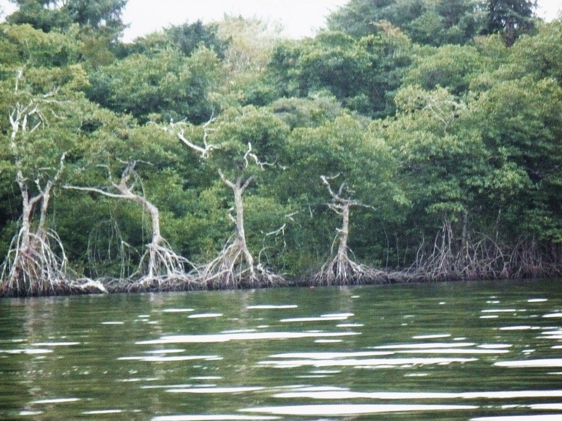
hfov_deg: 8.9
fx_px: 3604
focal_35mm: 222
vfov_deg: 6.7
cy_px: 210
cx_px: 281
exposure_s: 1/100
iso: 800
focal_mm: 36.6
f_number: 4.5
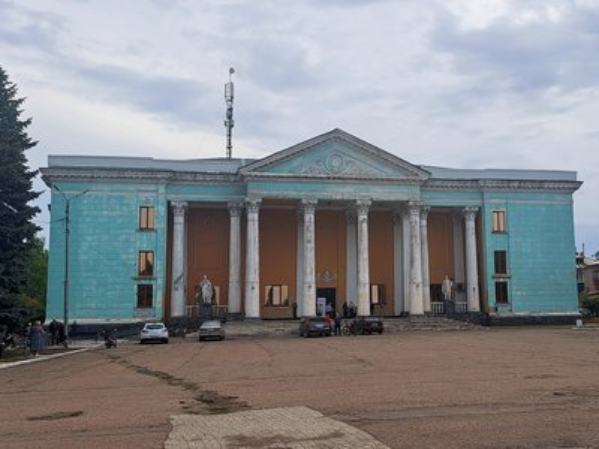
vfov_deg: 56.8
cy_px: 224
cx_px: 300
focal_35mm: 24
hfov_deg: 71.6
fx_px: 415
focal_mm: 5.23
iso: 50
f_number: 1.8
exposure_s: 1/667
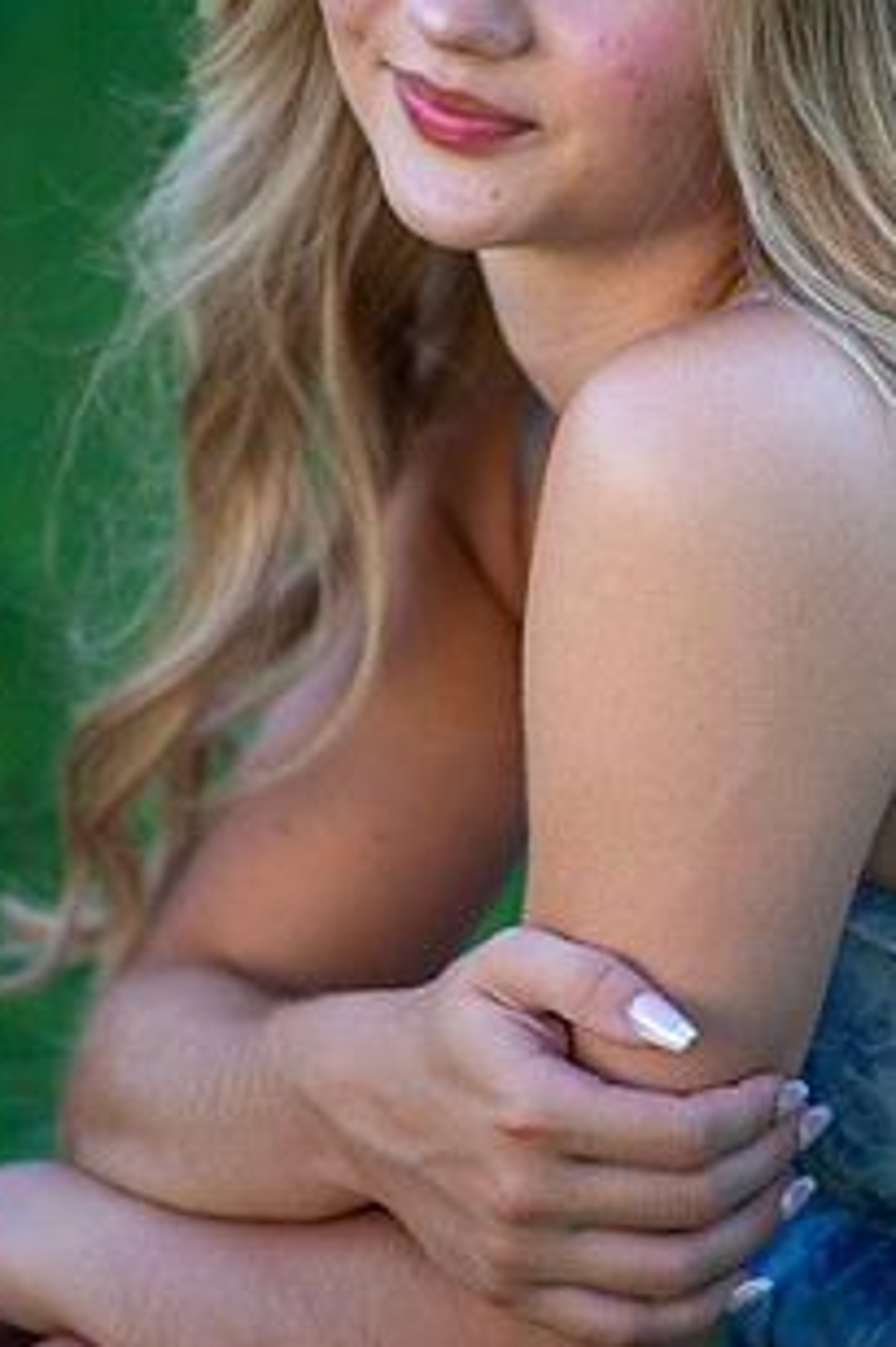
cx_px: 590
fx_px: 10913
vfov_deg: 7.1
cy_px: 385
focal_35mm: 292
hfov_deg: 4.7
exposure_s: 1/200
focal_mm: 200
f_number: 4
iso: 160
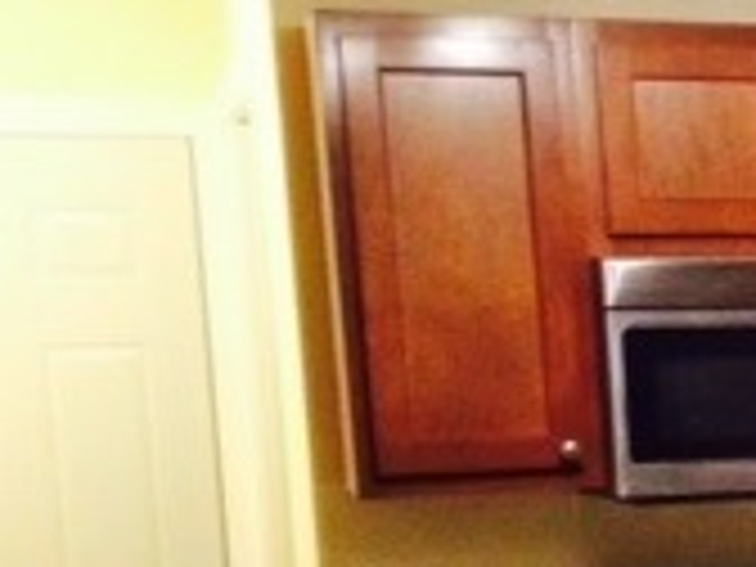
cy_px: 675
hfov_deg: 14.8
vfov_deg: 12.7
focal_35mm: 114
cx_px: 1404
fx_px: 2490
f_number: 2.2
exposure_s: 1/30
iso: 320
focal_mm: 4.12
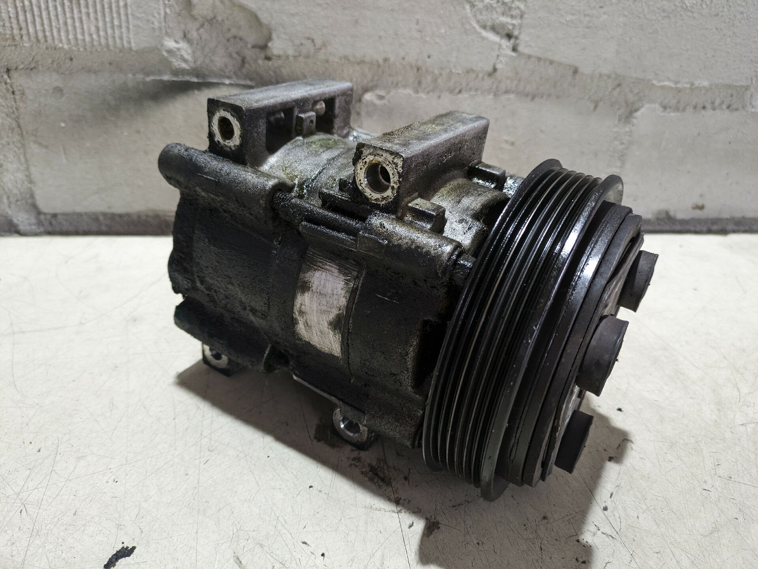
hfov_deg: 69.4
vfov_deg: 54.9
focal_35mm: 25
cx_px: 379
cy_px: 284
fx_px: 548
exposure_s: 1/50
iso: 124
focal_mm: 5.43
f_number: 1.89
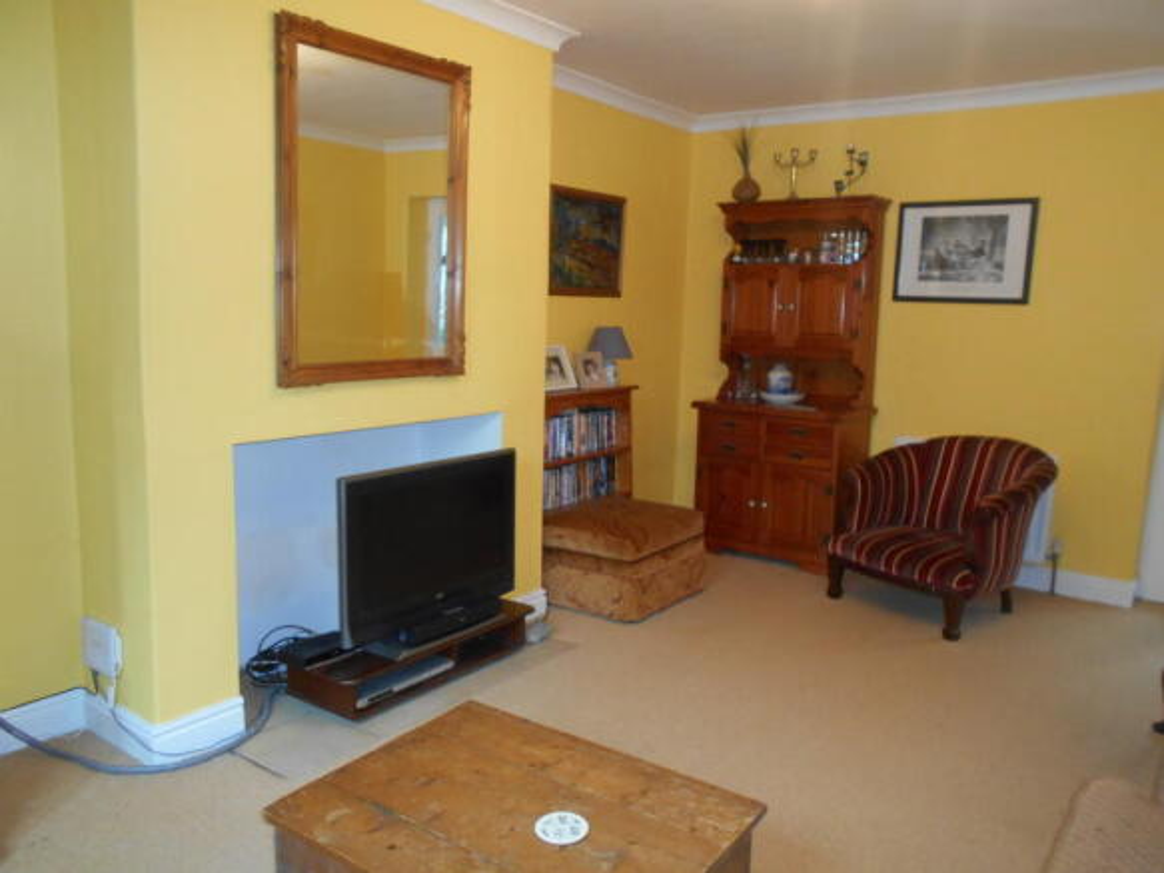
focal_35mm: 26
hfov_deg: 67.3
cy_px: 436
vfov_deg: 53.0
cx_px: 582
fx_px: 874
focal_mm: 4.6
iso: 320
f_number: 3.2
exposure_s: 1/25
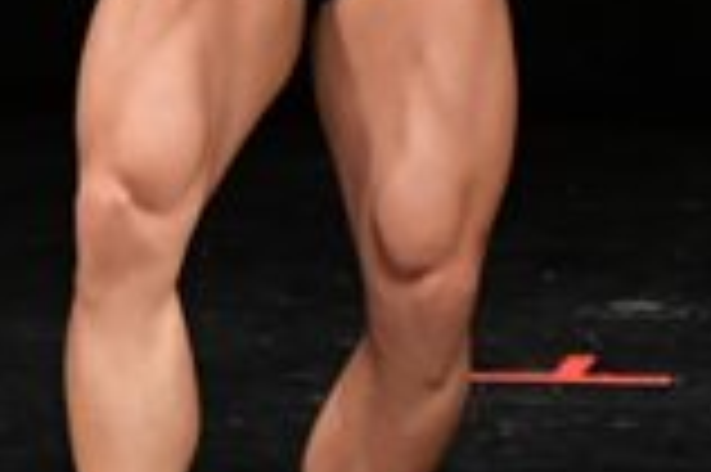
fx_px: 26122
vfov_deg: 1.0
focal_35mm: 1324
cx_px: 1267
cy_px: -22
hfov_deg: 1.6
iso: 3200
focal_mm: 180
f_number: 5.6
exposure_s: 1/400
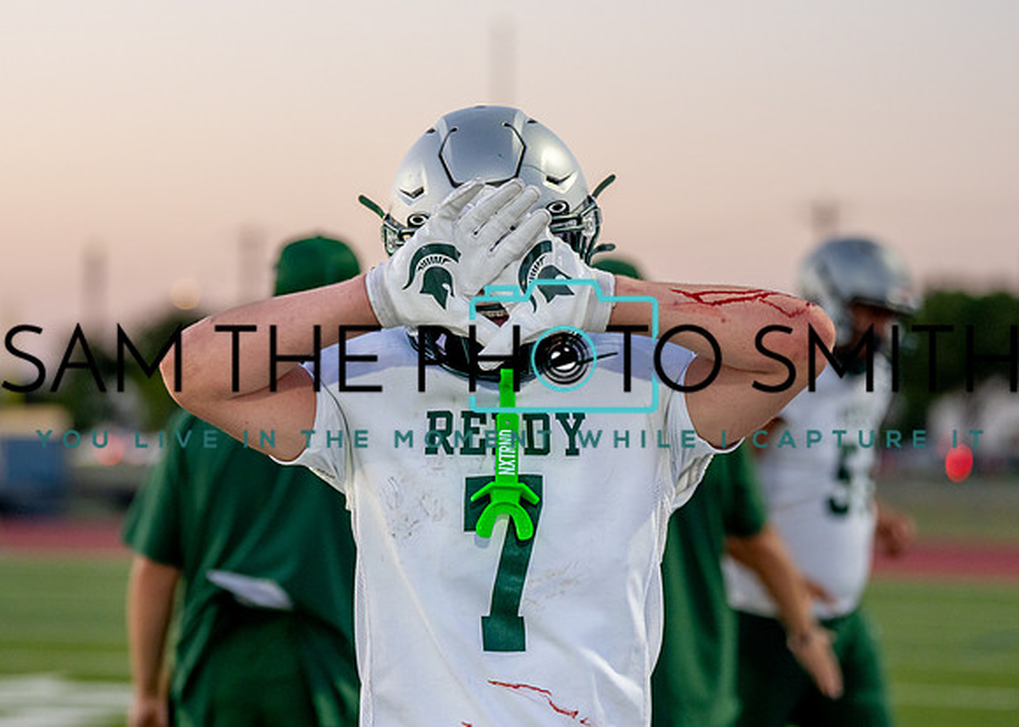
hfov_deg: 14.7
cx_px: 461
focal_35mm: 137
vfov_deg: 10.5
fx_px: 3961
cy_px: 281
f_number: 2.8
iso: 1250
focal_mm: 105
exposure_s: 1/1000
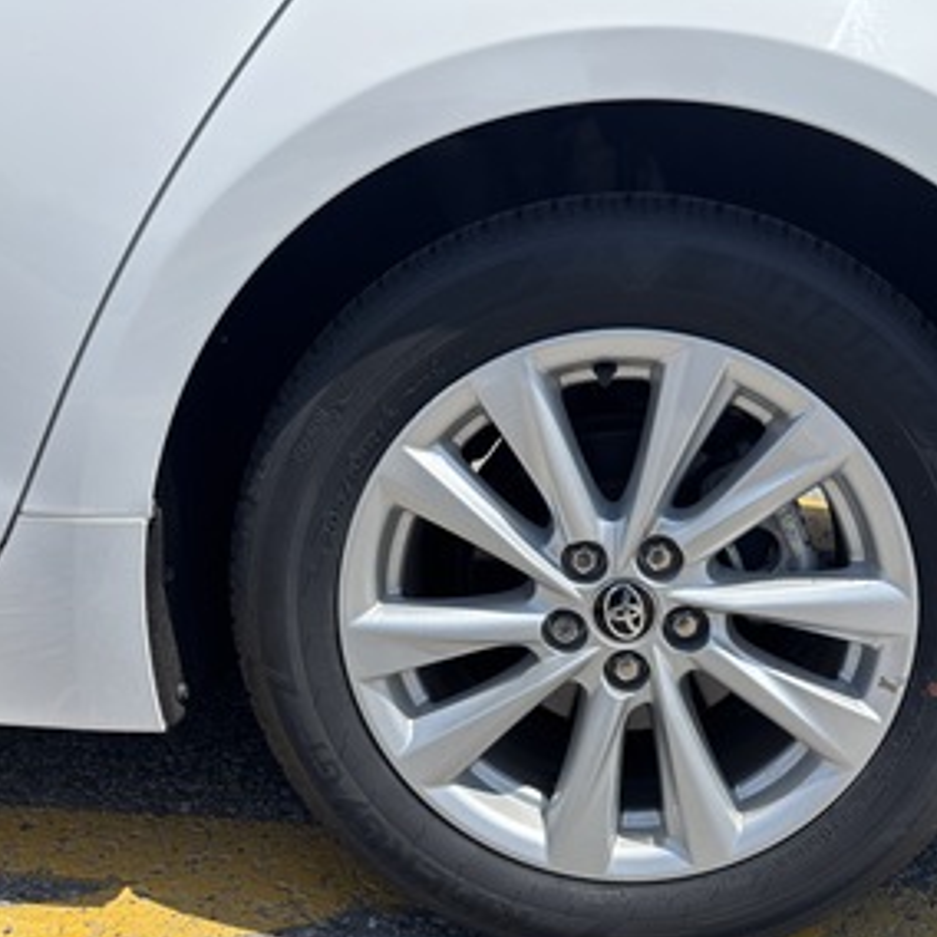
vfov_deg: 48.4
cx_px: 581
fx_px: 1041
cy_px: 497
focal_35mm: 34
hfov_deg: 48.0
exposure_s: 1/3021
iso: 50
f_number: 1.6
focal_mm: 5.96
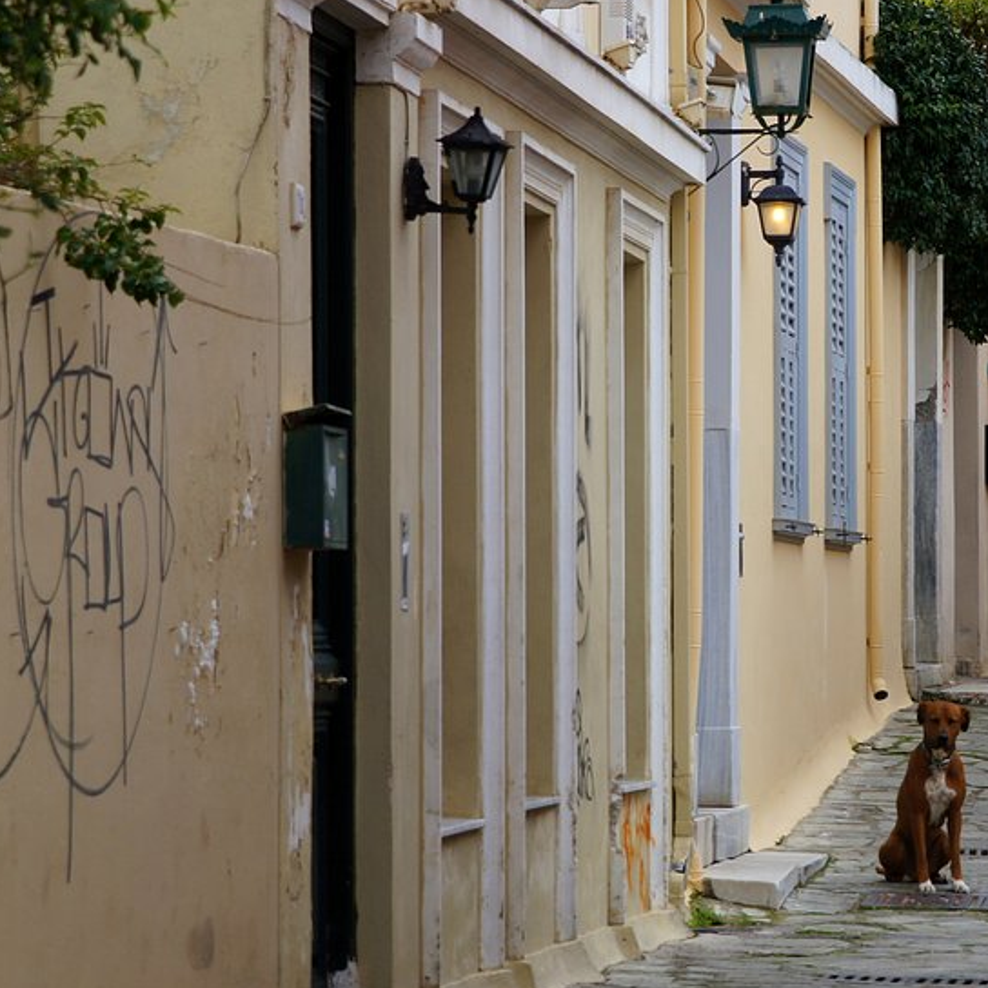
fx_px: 6581
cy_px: 481
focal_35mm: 204
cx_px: 890
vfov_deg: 8.6
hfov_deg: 8.6
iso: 200
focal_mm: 85
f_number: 8
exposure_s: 1/160
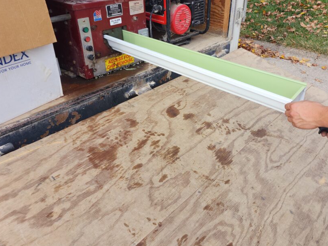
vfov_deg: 48.2
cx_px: 189
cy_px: 114
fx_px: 275
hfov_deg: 61.4
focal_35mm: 29
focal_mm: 6.4
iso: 12
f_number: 1.8
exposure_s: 1/336
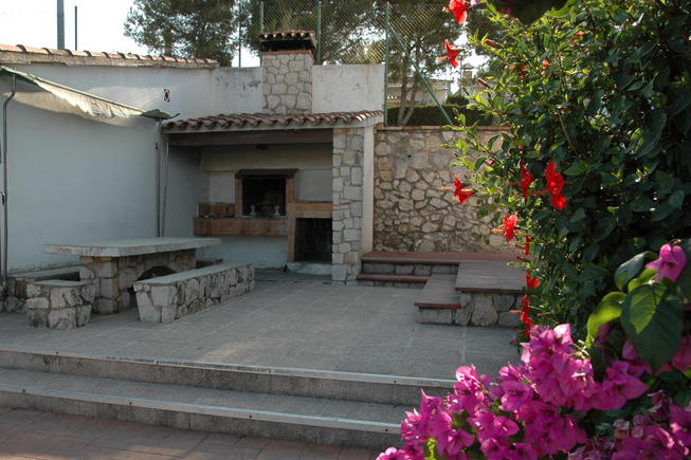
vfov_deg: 42.3
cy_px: 238
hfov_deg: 60.1
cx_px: 304
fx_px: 595
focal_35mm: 31
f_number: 7.1
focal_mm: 18
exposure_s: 1/200
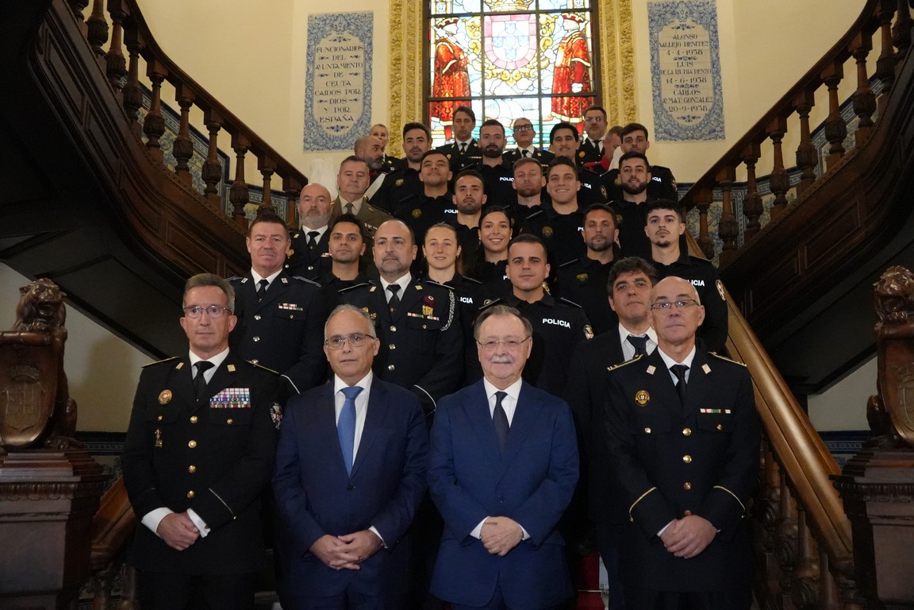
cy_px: 305
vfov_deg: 38.9
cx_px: 457
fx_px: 863
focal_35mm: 34
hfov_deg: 55.8
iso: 12800
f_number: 4
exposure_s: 1/160
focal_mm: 23
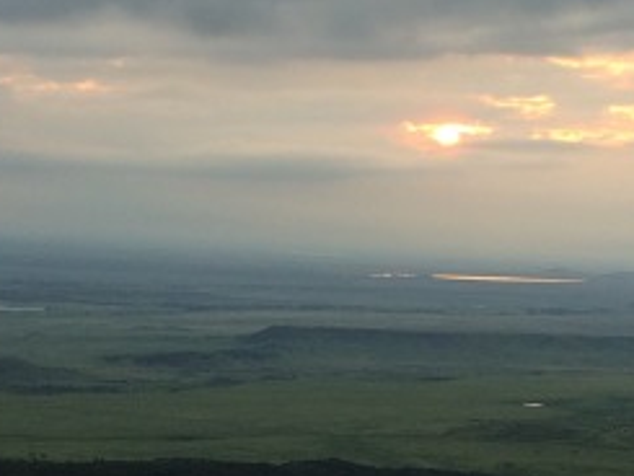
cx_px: 127
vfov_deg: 12.1
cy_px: 492
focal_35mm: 121
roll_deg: -1.8
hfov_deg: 16.2
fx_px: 2217
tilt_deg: -8.8
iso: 32
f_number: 2.2
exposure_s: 1/135
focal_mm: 4.15
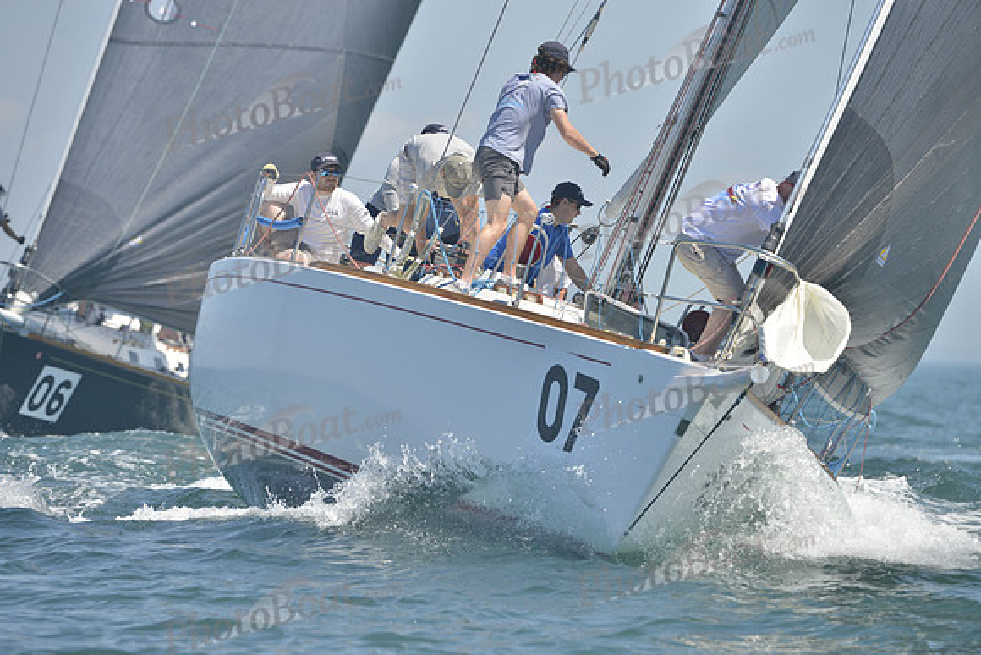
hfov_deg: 8.6
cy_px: 328
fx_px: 6541
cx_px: 490
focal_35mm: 240
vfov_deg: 5.7
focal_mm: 240
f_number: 7.1
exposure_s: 1/1000
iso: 280
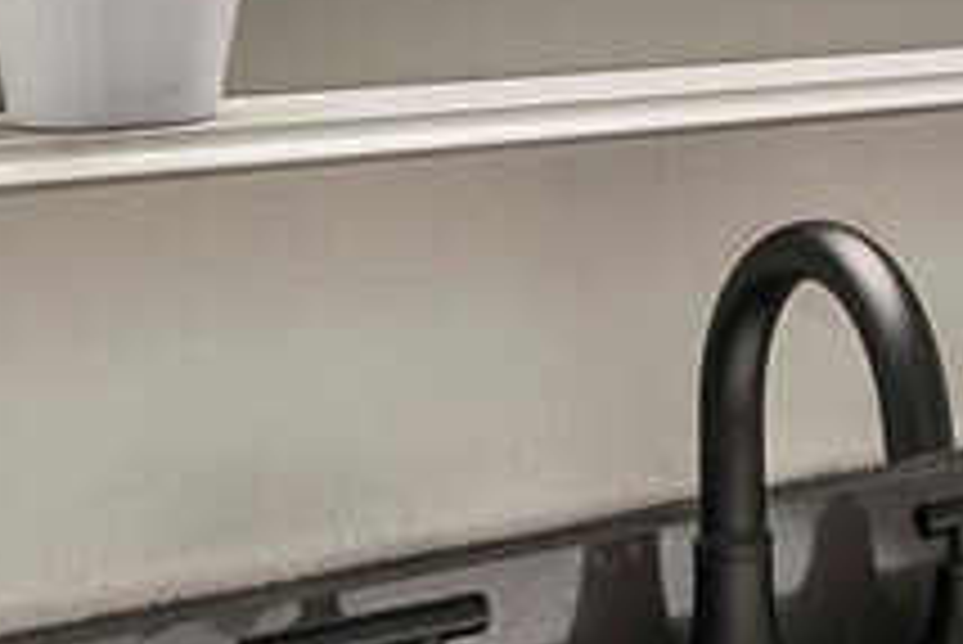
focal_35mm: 103
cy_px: -151
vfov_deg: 12.9
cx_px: 2126
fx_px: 2757
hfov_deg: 14.8
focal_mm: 13
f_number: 7.1
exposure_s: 1/10
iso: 1250
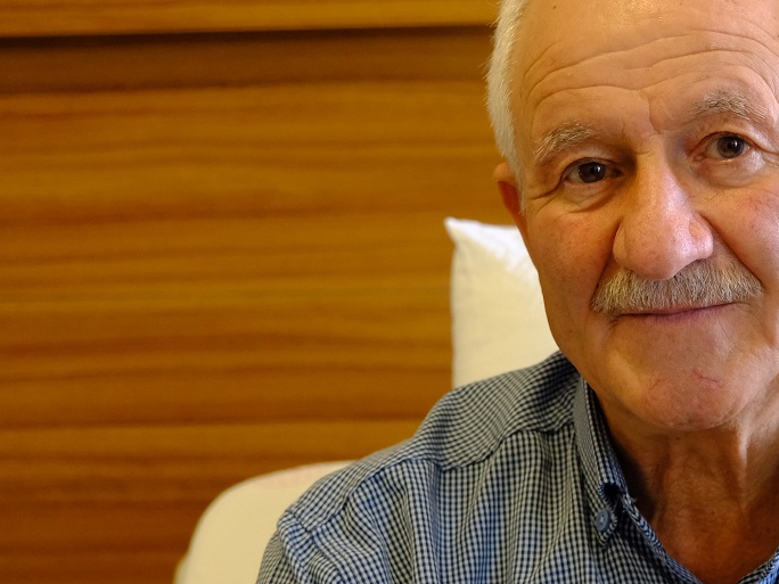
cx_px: 703
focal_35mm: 94
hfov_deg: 20.4
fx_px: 2115
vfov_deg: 15.7
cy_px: 393
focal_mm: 32.5
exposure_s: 1/125
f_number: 4
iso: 2000
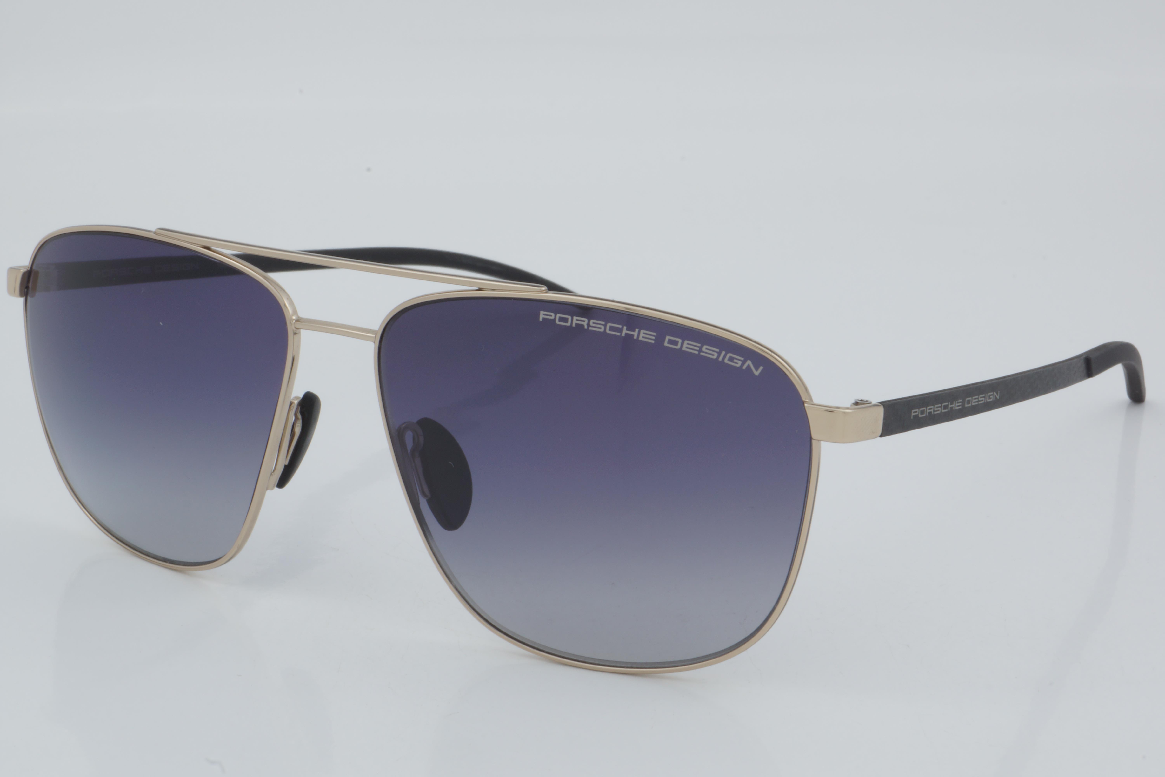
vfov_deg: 18.2
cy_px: 388
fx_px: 2427
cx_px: 582
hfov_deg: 27.0
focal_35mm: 75
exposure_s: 1/3
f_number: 32
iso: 100
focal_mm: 50
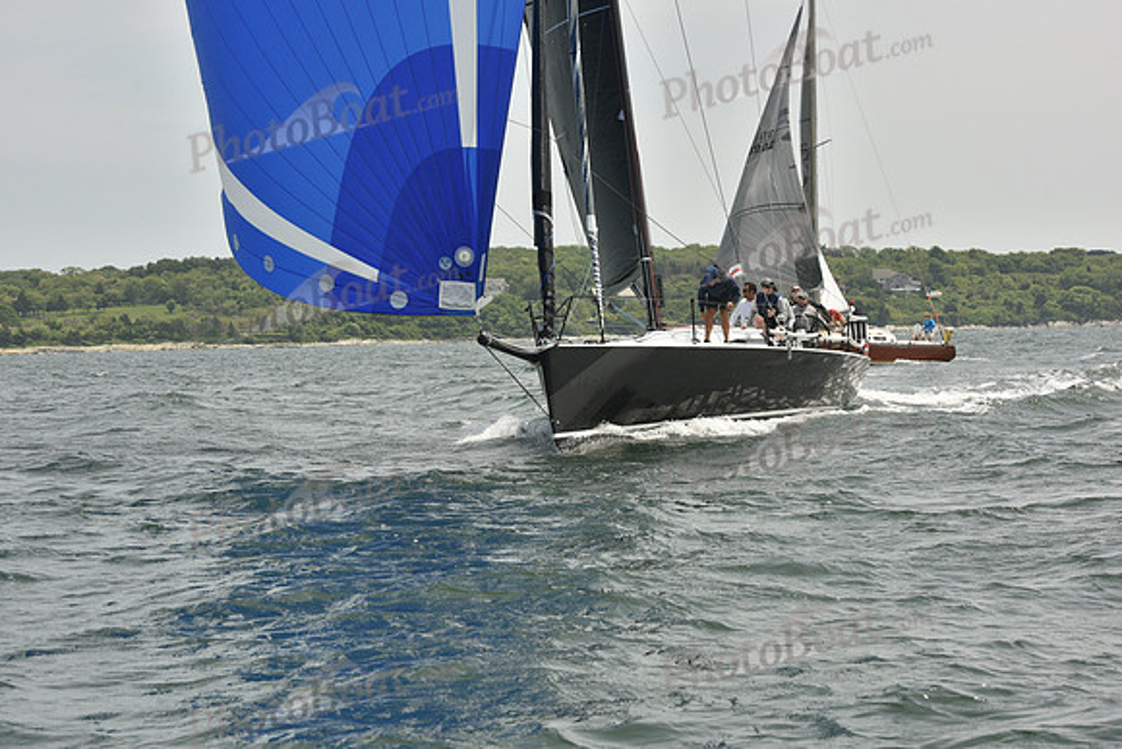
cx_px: 561
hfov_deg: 23.6
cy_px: 374
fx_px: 2681
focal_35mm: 86
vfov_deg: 15.9
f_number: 10
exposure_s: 1/1250
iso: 400
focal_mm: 86
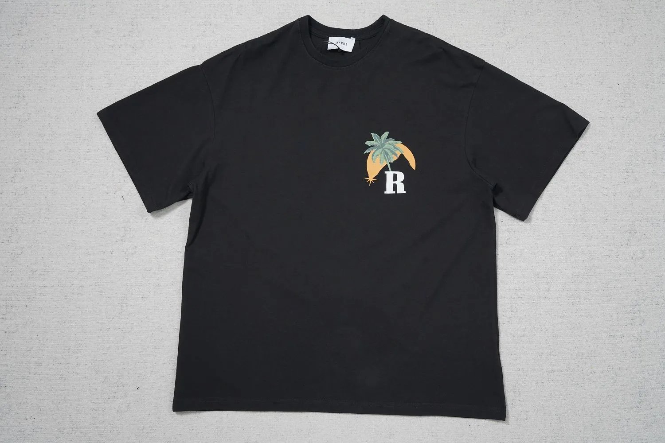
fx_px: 646
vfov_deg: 37.9
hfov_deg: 54.4
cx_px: 332
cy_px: 222
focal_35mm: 35
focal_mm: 35
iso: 1600
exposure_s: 1/100
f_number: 10
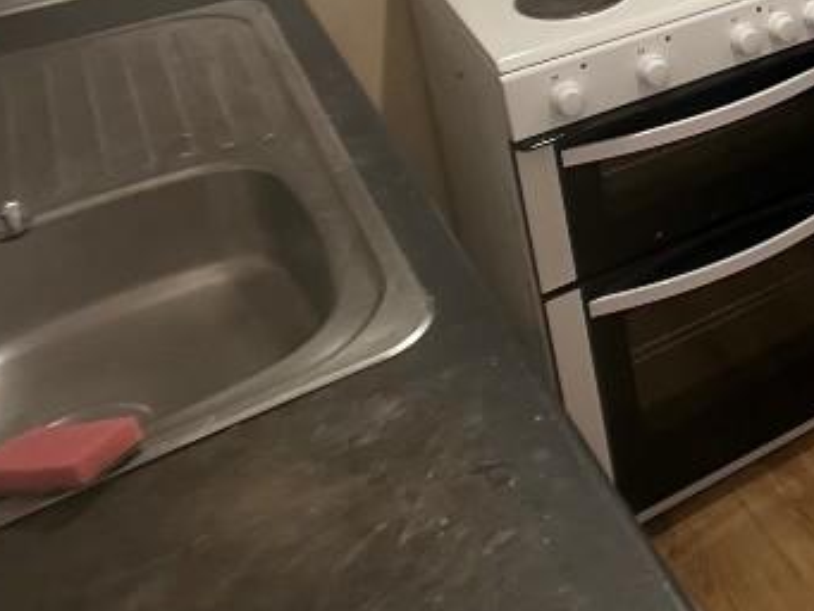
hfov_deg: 22.8
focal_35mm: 78
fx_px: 1835
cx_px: 998
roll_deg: +1.6
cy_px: -134
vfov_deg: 17.9
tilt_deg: -20.0
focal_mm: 5.1
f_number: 1.6
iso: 160
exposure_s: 1/50
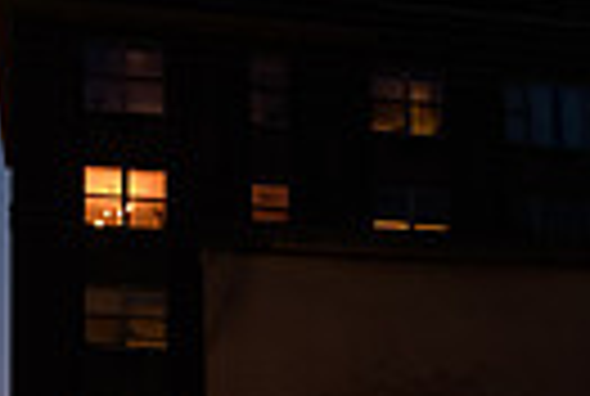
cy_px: 686
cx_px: 243
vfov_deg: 12.1
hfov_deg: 19.2
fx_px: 1741
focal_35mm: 106
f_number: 3.2
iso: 1250
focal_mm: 24
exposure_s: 1/125
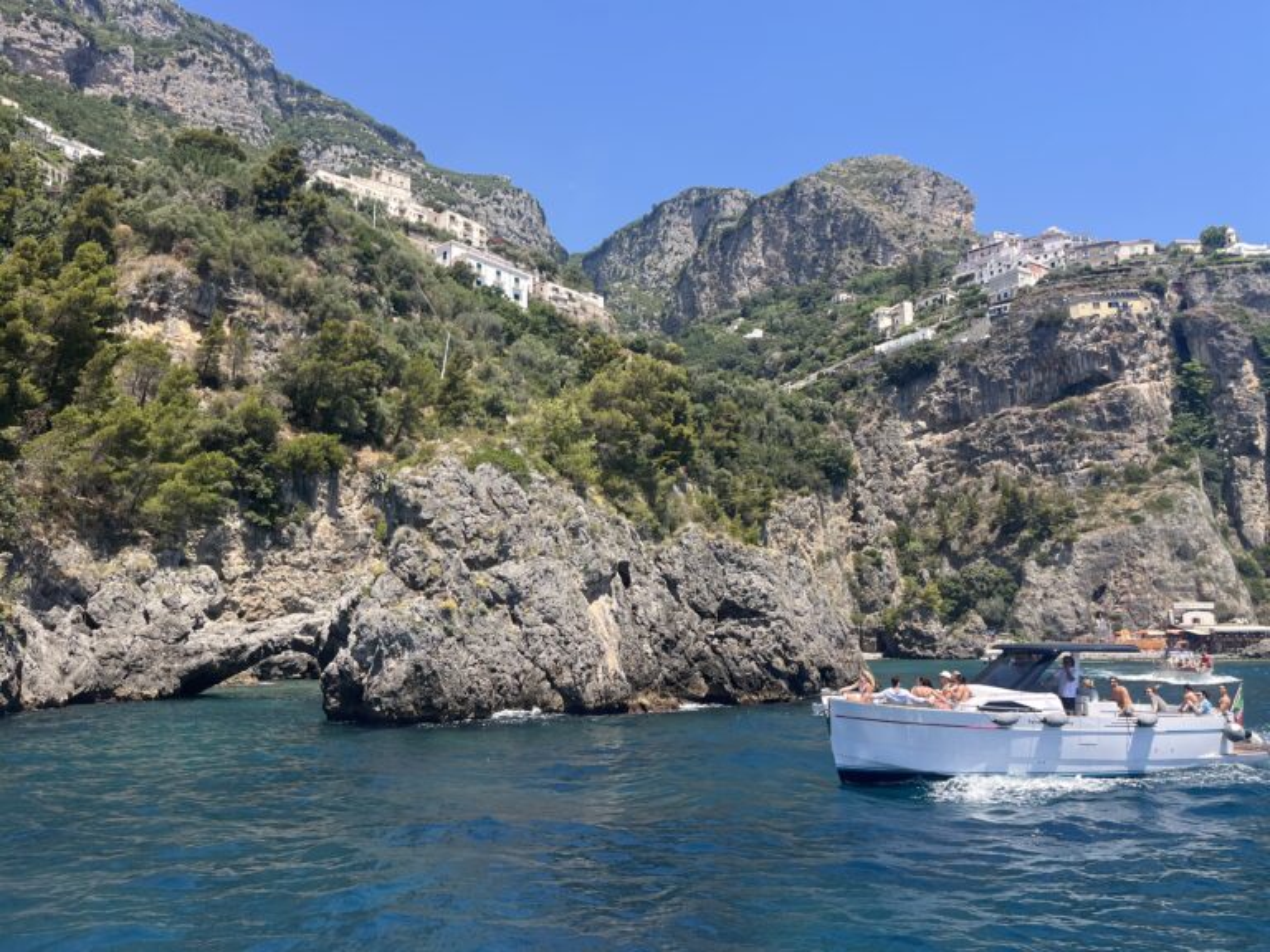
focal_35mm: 26
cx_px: 635
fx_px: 954
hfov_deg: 67.3
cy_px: 476
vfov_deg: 53.1
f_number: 1.6
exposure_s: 1/1802
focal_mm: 5.1
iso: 50
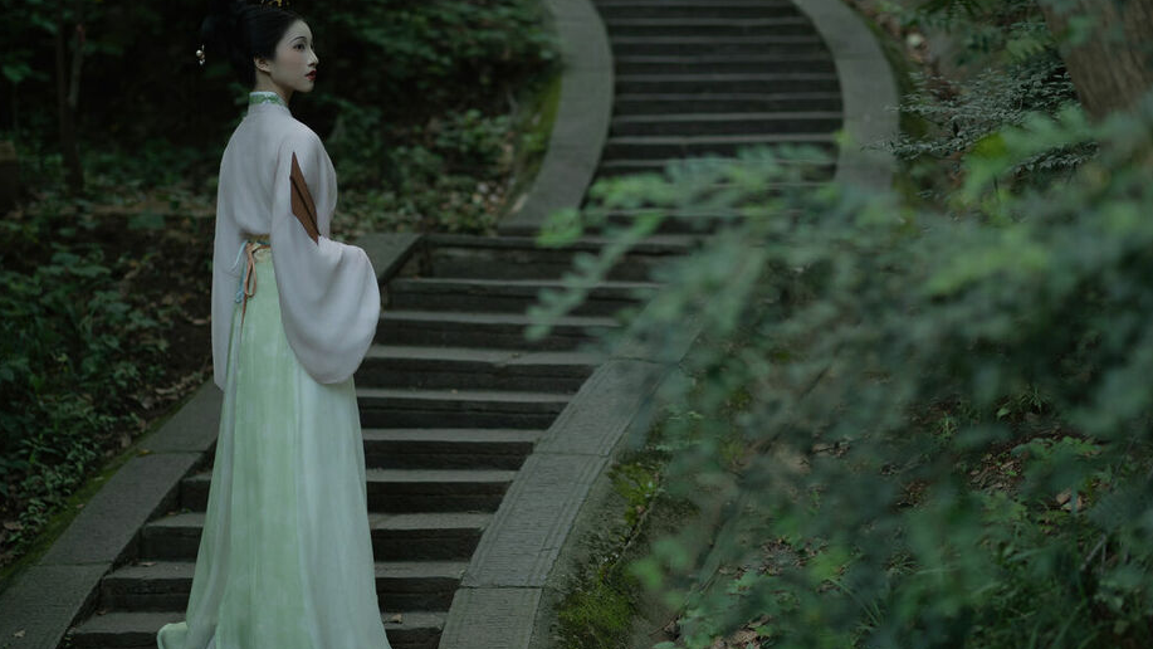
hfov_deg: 20.9
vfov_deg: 11.9
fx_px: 3119
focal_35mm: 102
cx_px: 494
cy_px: 311
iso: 250
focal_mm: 85
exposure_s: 1/200
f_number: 1.8
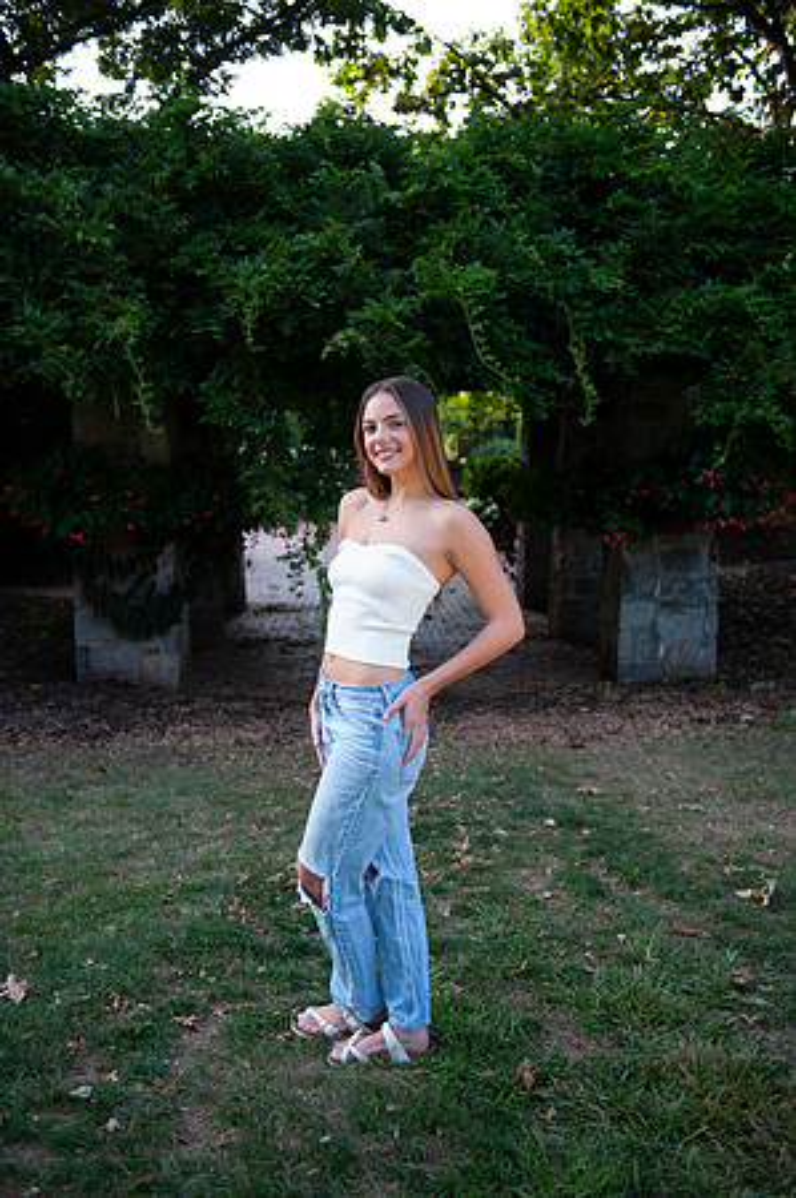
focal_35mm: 38
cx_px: 398
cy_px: 599
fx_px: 1263
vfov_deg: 50.7
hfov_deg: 35.0
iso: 100
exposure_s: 1/200
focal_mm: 38
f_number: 2.8
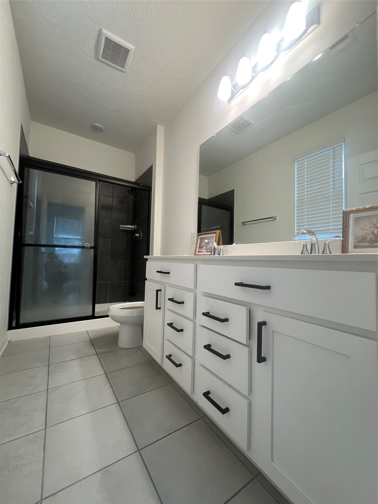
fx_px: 189
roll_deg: -0.6
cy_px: 252
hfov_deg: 89.9
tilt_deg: +3.4
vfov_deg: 106.2
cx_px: 189
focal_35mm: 13
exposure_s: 1/120
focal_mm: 1.57
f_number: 1.8
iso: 250
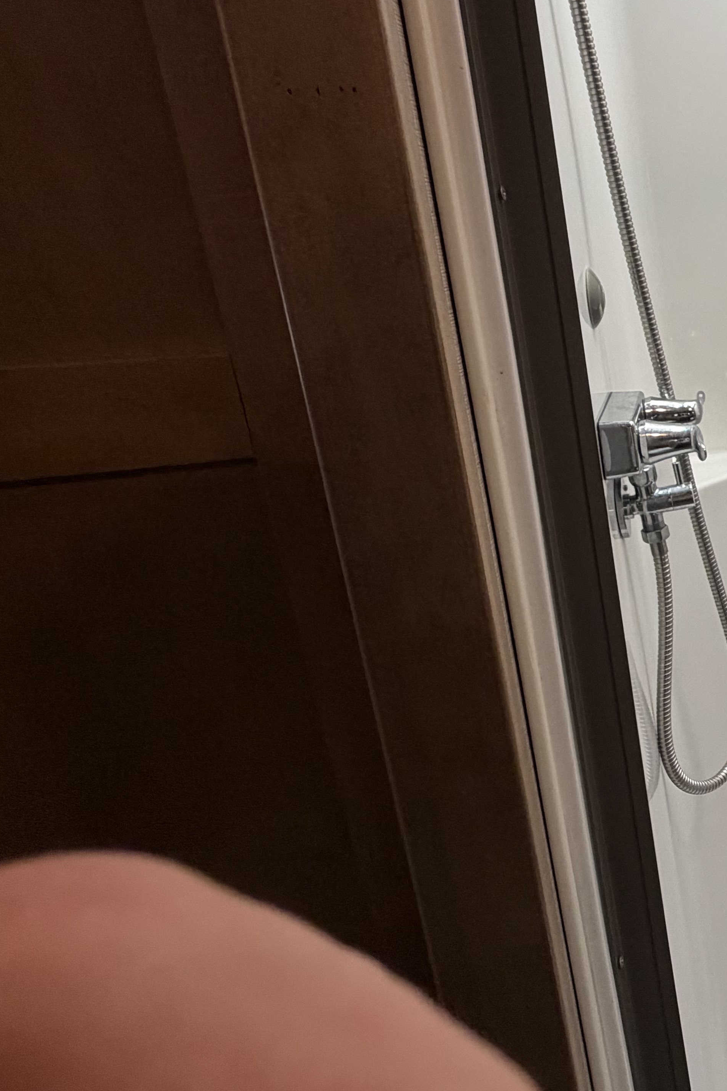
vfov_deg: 63.0
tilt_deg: -13.5
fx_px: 878
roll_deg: +0.4
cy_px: 433
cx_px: 1081
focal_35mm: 29
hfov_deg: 29.0
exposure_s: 1/121
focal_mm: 2.22
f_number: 2.2
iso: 125
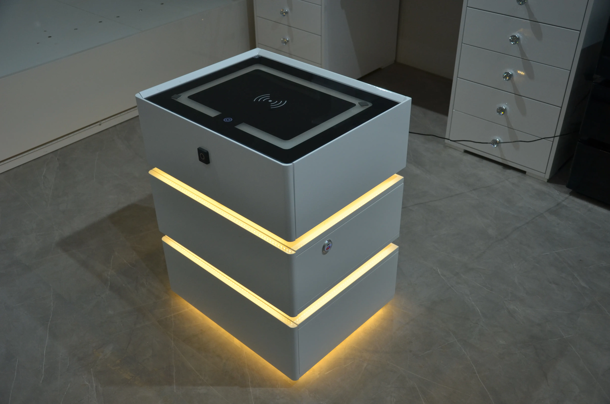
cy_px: 202
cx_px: 305
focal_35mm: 38
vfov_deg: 35.3
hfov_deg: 51.4
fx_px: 634
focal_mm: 25
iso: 450
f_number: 4.5
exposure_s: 1/640
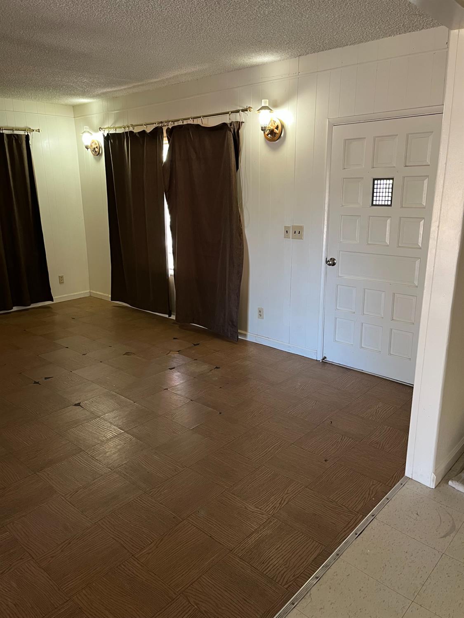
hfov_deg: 53.1
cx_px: 232
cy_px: 309
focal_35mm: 26
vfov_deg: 67.3
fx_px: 465
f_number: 1.6
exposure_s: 1/60
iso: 320
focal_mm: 5.1
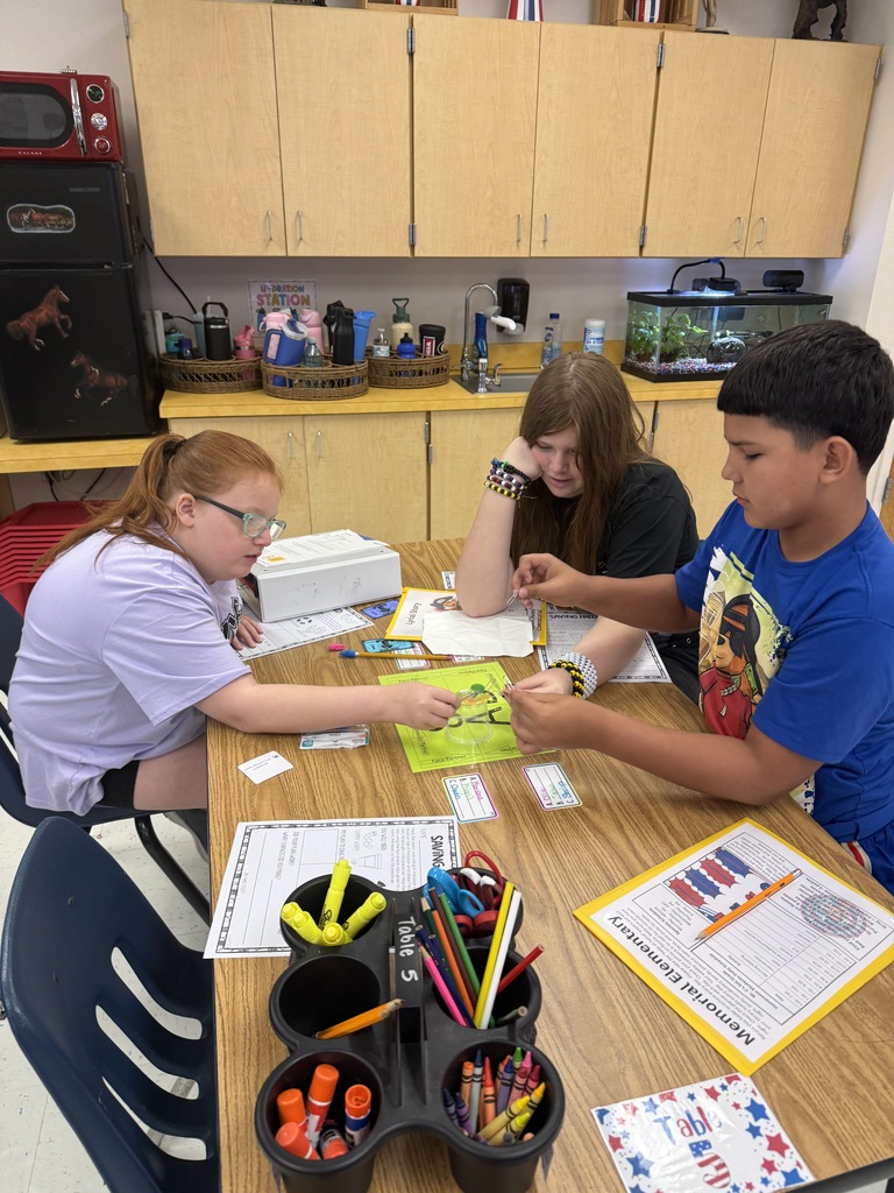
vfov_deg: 71.6
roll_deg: -1.0
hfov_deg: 56.8
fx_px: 826
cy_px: 596
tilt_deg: -22.6
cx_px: 447
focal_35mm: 24
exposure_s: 1/120
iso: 125
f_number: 1.78
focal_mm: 6.76
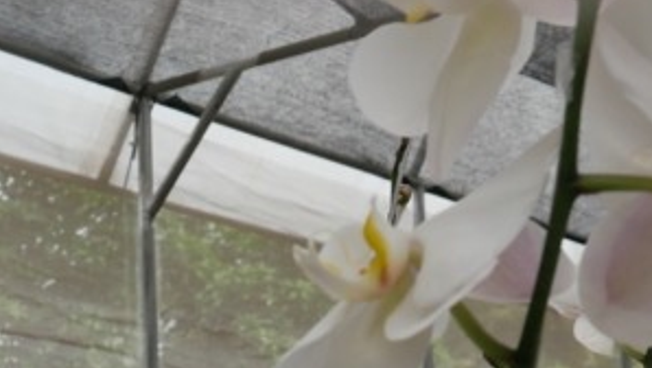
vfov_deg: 10.6
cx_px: 106
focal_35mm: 112
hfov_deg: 18.9
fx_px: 1937
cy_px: 491
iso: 400
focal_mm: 25
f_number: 9
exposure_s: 1/320
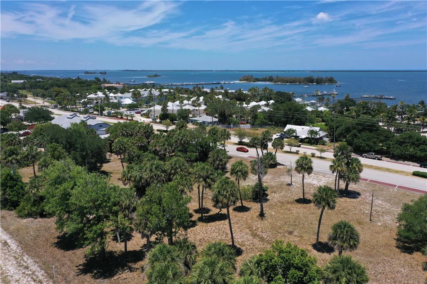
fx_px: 332
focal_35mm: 28
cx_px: 214
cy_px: 142
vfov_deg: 46.4
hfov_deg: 65.5
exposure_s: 1/800
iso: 100
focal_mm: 10.26
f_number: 6.3
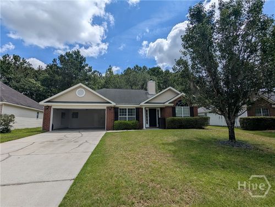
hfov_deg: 94.5
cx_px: 138
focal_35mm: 16
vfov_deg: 78.1
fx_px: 127
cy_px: 104
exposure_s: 1/3571
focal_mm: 2.35
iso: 46
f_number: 2.2
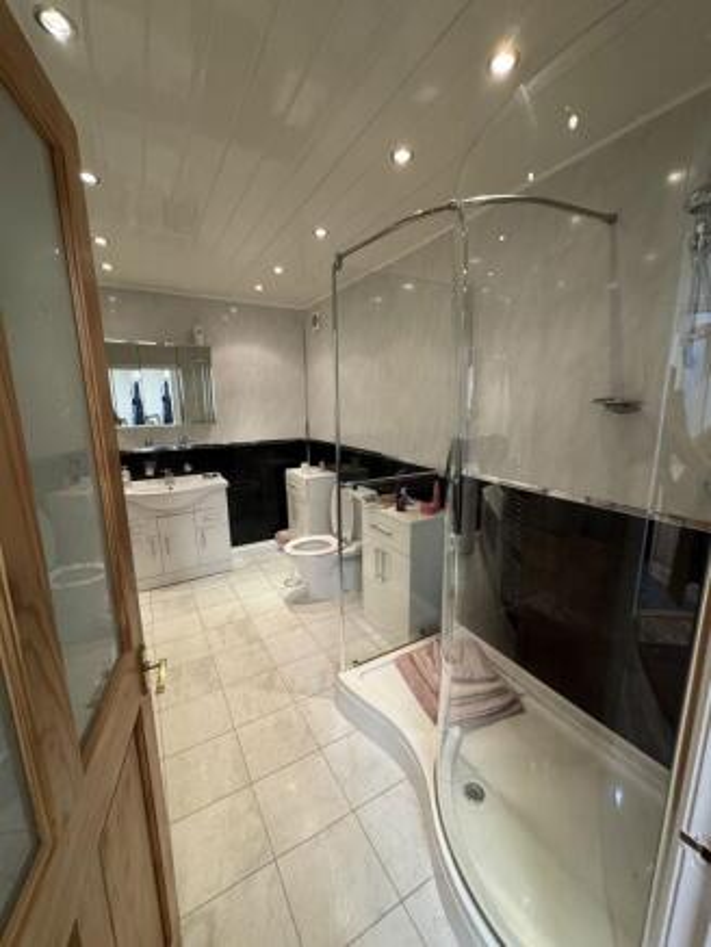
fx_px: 383
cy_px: 474
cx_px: 356
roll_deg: +0.2
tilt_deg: -9.9
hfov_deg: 85.7
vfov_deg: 102.0
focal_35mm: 14
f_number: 2.2
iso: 320
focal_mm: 2.22
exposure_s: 1/50
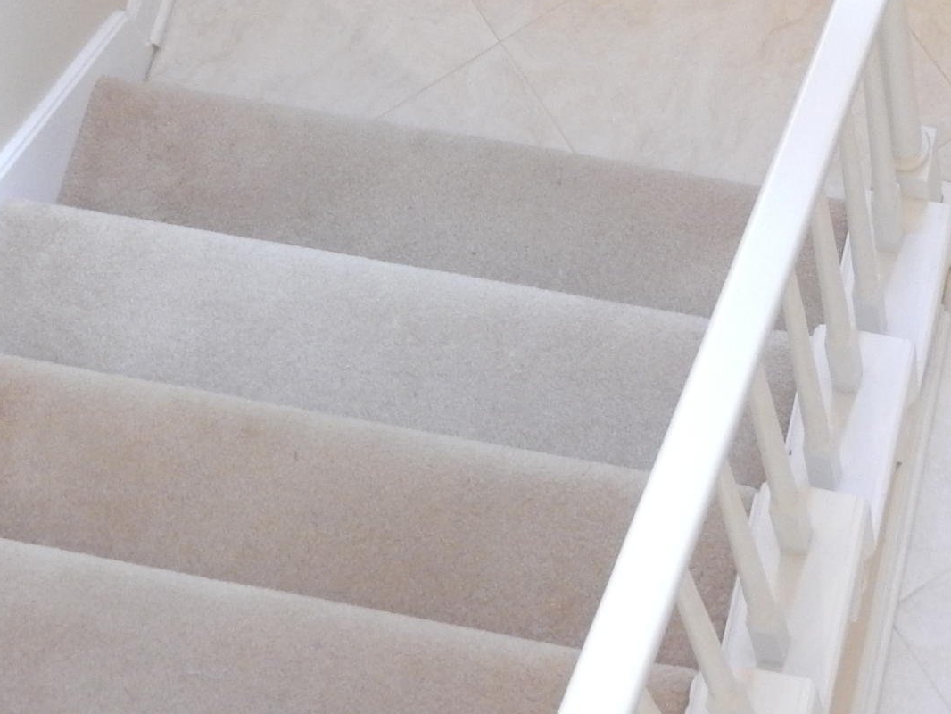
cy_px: -279
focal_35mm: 121
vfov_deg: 11.8
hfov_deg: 16.1
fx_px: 3325
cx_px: 833
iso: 400
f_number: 4.2
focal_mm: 7.6
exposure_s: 1/10
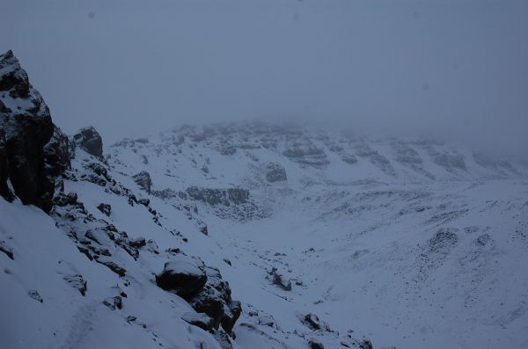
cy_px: 174
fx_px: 615
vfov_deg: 31.7
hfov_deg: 46.5
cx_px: 264
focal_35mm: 42
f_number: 8
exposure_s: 1/250
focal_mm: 28
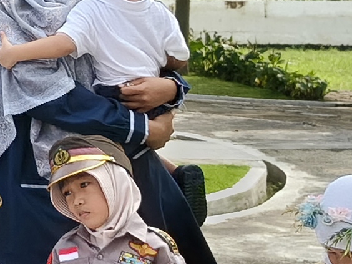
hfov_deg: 10.3
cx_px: -474
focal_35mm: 167
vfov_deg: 8.6
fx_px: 1698
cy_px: -176
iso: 50
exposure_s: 1/689
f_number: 1.8
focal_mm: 5.56
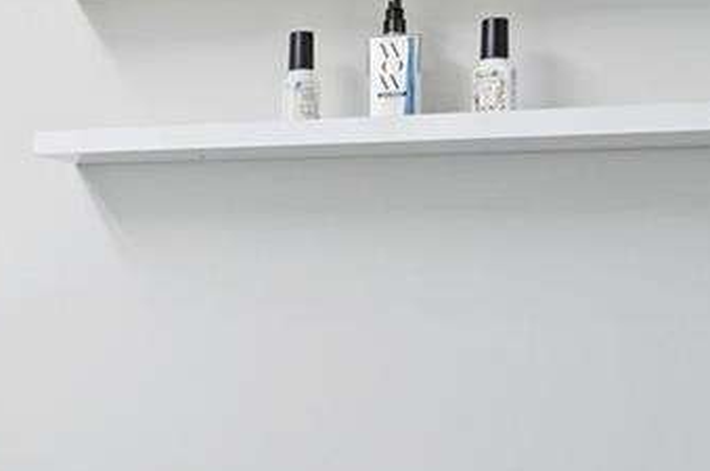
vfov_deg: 20.5
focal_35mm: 66
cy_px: 305
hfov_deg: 25.4
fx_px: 1300
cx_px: -264
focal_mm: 14
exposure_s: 1/4
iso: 200
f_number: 8
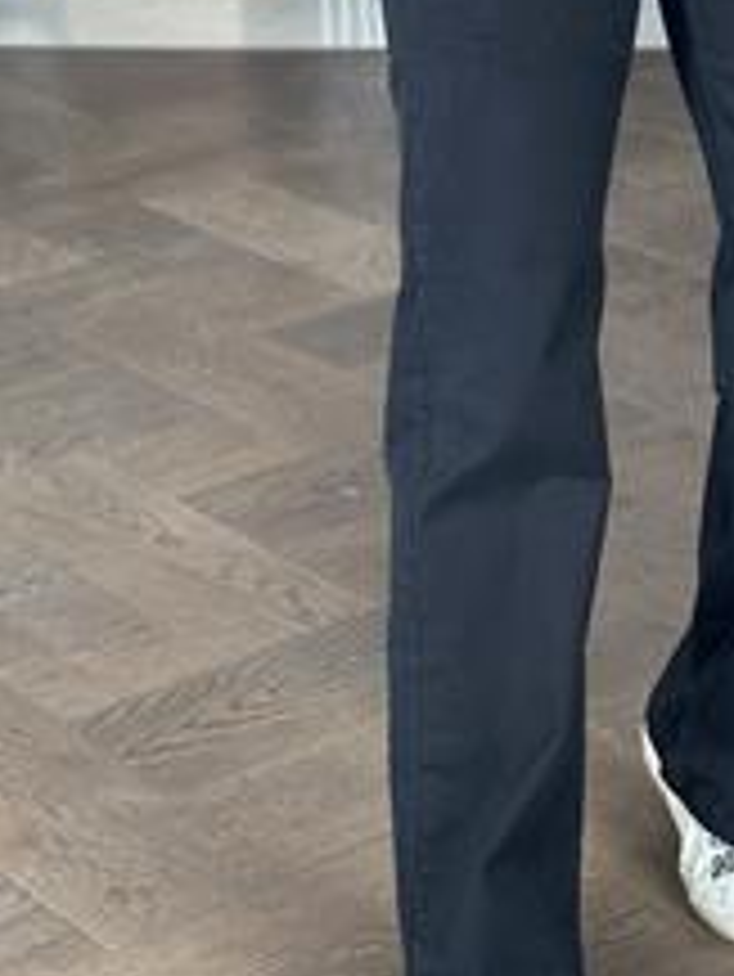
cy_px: 355
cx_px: 635
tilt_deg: -32.4
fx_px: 3163
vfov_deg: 17.5
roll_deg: +1.3
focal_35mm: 112
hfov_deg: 13.1
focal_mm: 6.86
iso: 200
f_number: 1.78
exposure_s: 1/60
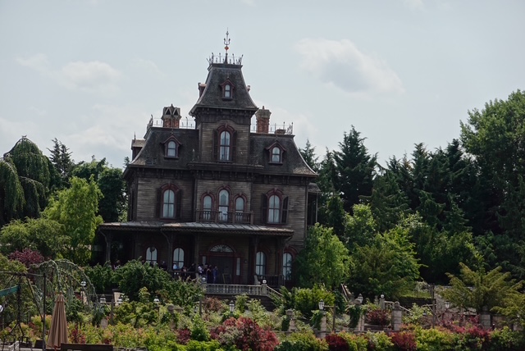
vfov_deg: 14.0
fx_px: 1430
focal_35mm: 98
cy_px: 176
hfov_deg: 20.8
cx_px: 262
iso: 100
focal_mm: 36
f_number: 4
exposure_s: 1/800
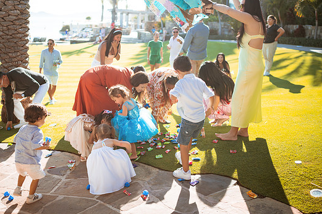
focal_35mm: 39
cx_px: 143
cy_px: 105
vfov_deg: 34.2
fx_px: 349
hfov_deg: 49.5
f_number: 1.8
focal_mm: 35
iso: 100
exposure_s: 1/2500
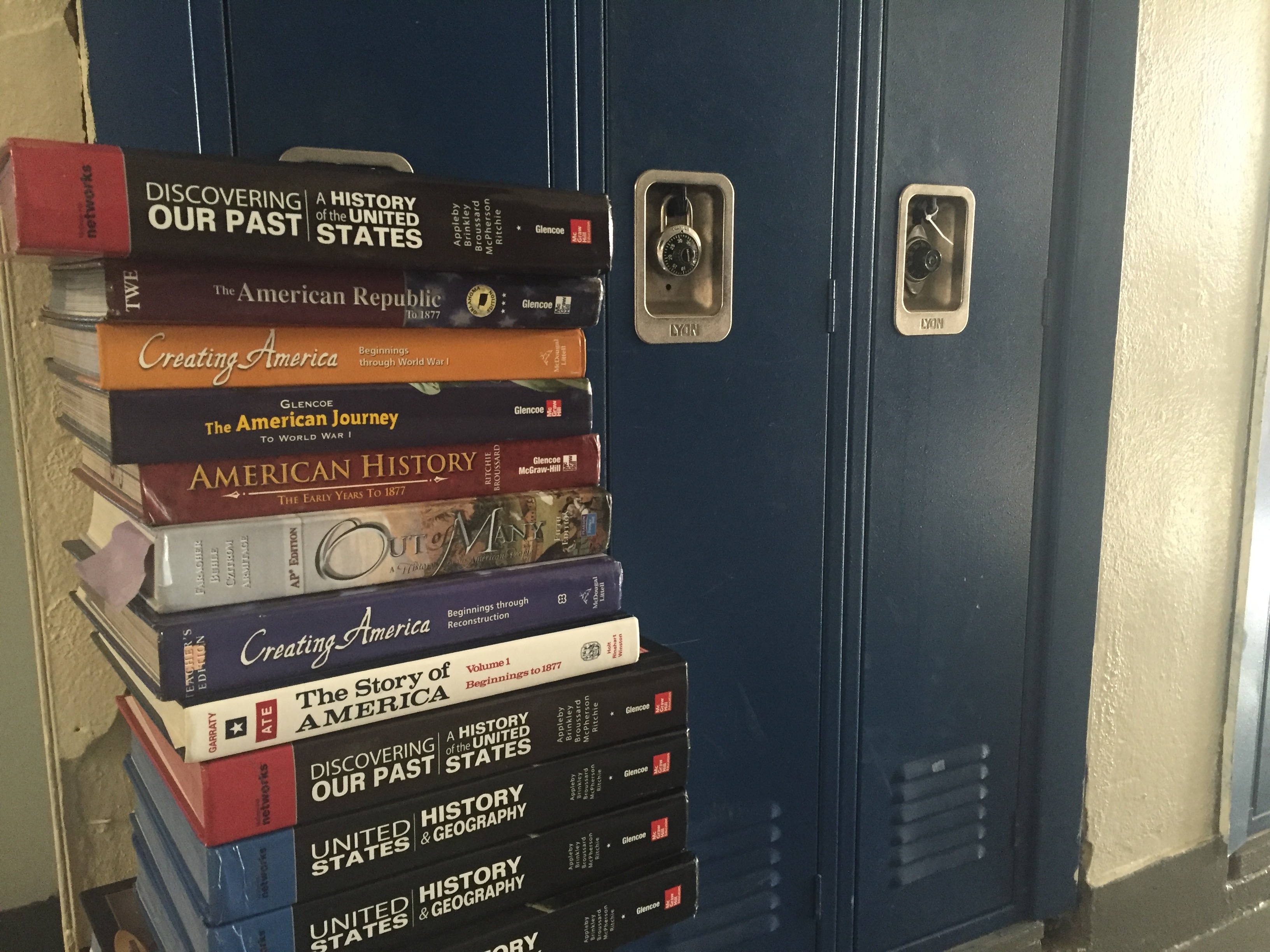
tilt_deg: -8.7
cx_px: 635
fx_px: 1064
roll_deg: -0.4
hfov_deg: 61.7
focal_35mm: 29
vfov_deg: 48.2
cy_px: 476
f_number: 2.2
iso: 320
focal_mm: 4.15
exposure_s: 1/15
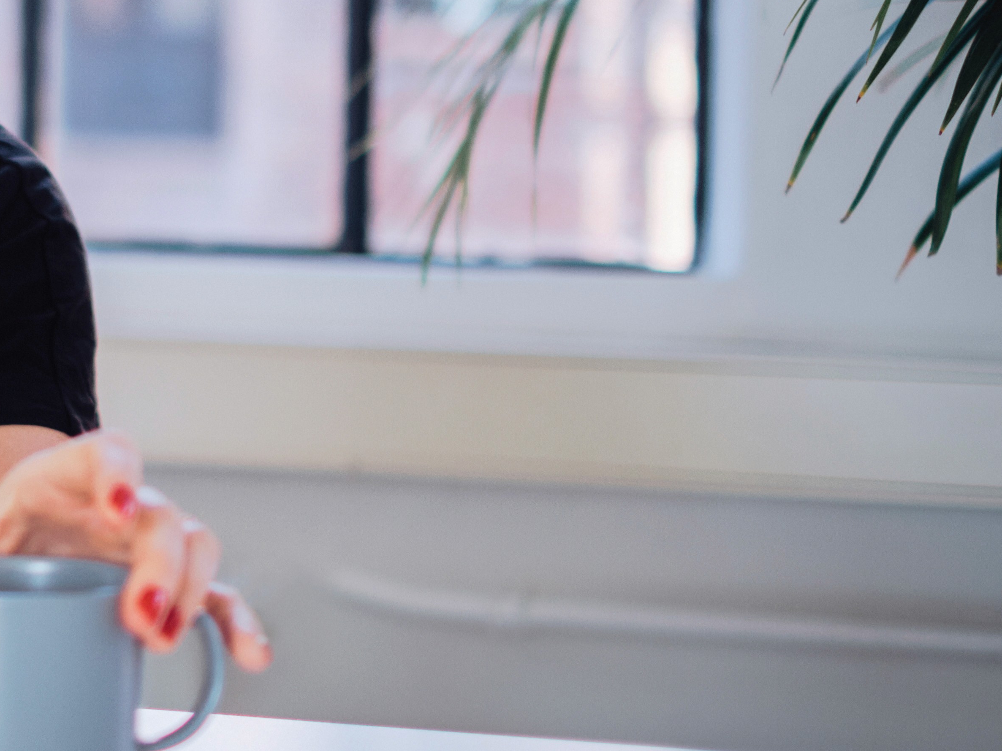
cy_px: 110
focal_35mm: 134
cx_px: -195
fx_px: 3879
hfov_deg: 14.3
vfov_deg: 11.0
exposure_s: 1/480
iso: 200
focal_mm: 35
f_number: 1.4
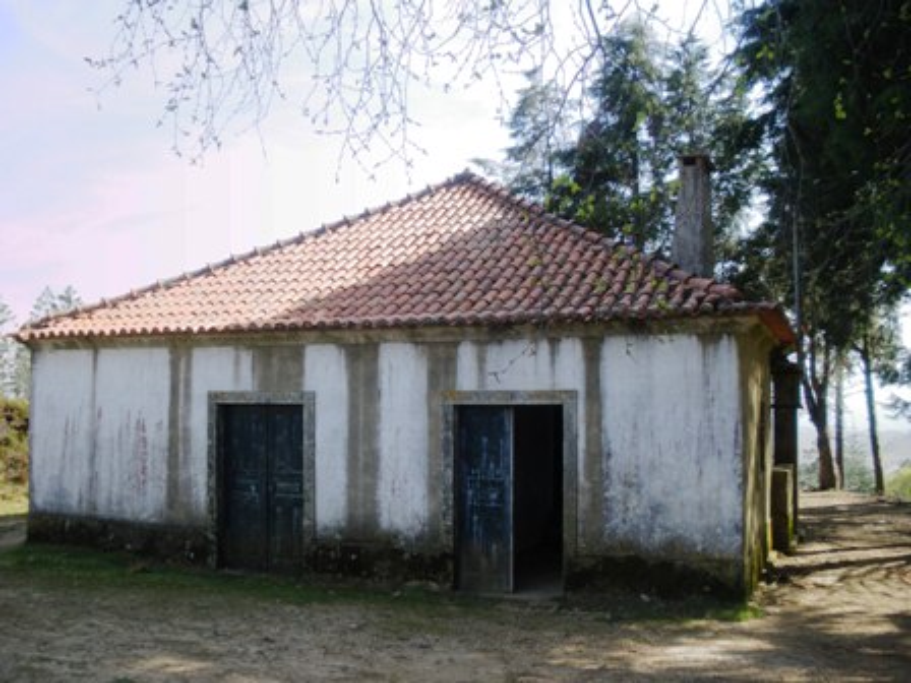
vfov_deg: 39.7
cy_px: 342
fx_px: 947
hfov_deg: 51.4
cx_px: 456
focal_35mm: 36
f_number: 3.5
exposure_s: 1/320
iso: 100
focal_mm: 6.3
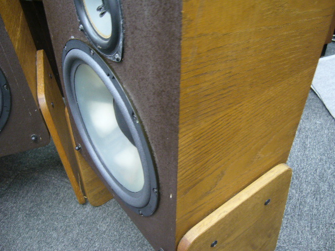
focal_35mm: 35
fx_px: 339
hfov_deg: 52.6
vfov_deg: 40.7
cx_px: 168
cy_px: 126
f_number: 2.8
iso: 200
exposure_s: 1/8
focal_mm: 5.8
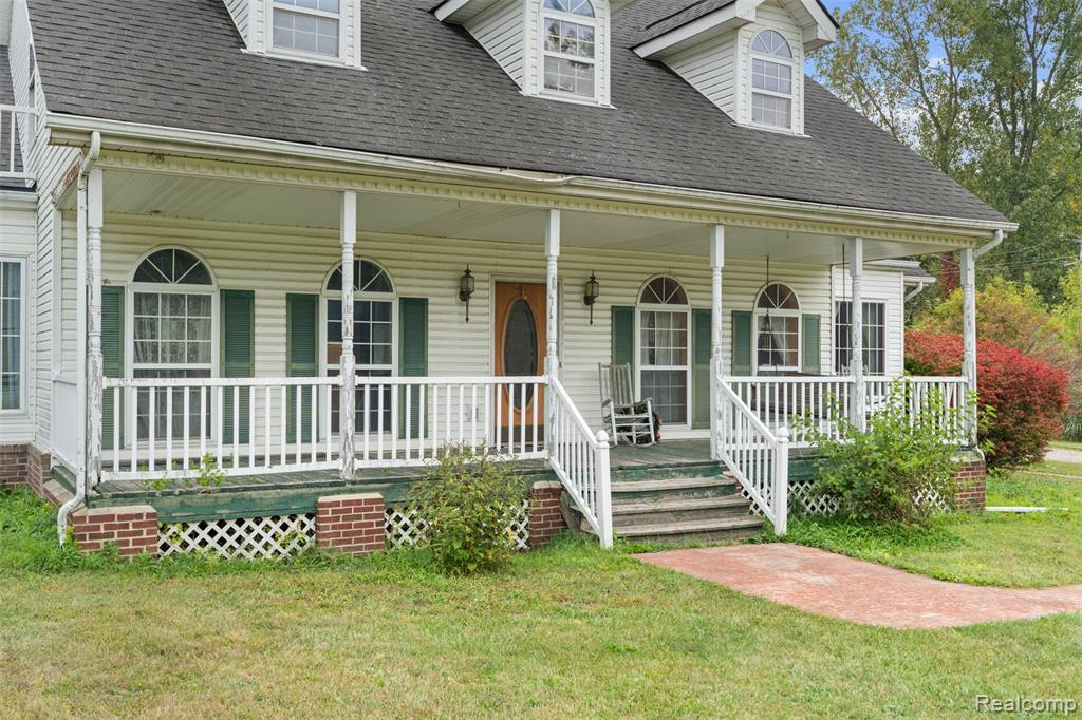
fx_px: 1052
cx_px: 541
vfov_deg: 37.8
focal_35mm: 35
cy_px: 360
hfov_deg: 54.4
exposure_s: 1/40
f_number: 8
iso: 400
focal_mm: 35
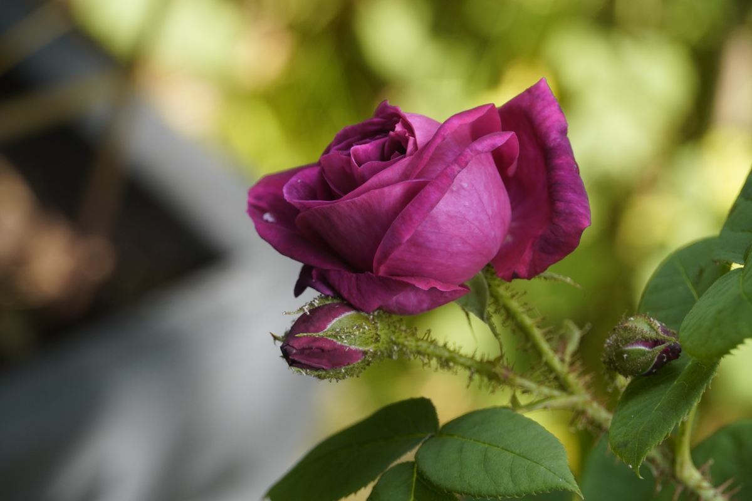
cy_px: 250
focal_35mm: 126
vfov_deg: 10.9
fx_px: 2632
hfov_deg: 16.3
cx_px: 376
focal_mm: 84
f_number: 5.6
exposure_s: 1/160
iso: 500
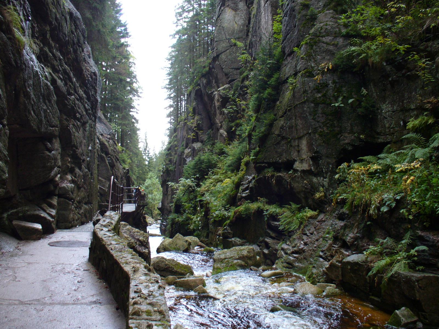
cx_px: 220
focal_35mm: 37
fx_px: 469
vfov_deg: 38.7
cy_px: 164
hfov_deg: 50.1
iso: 100
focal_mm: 6.1
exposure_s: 1/50
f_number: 2.8
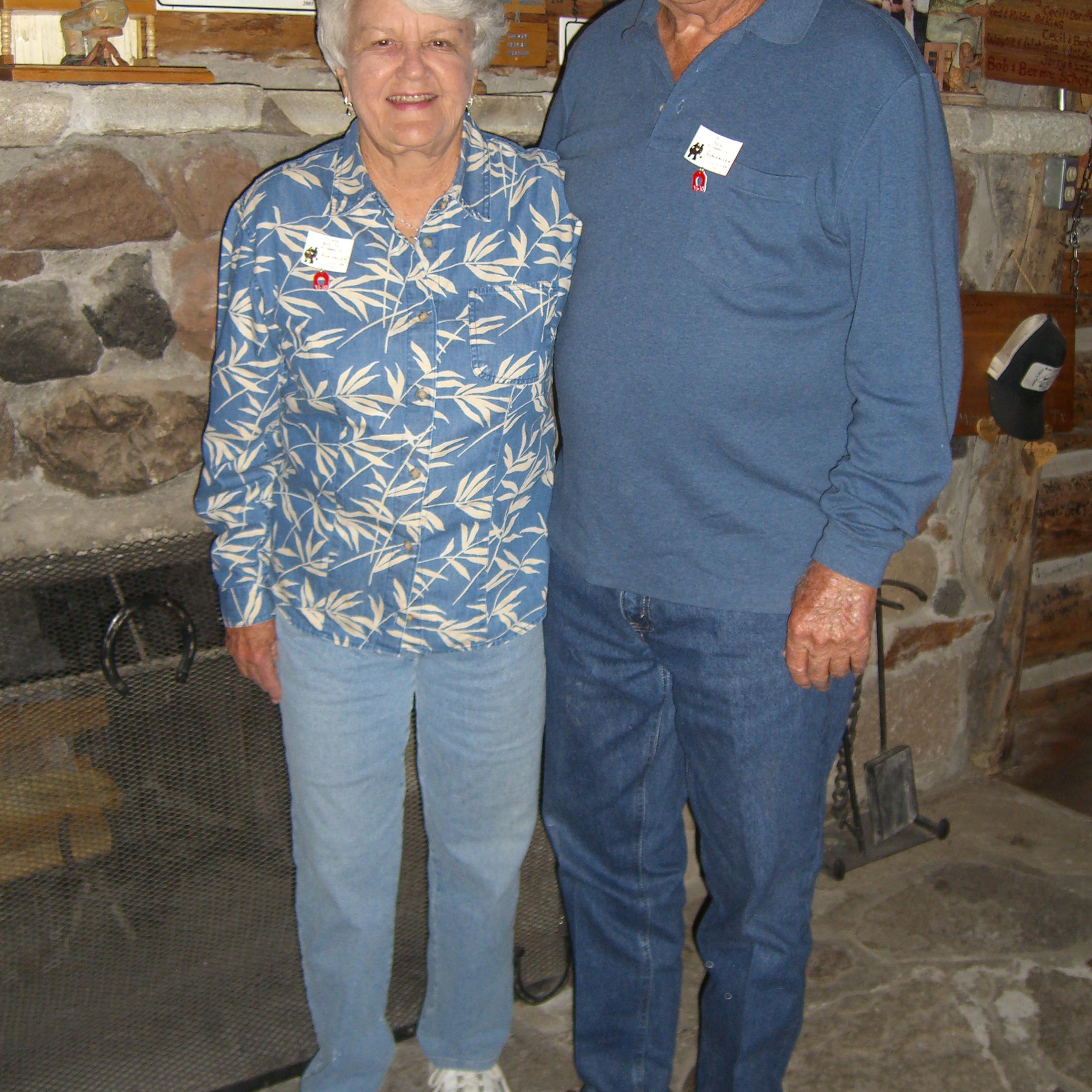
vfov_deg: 37.5
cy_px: 456
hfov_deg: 37.6
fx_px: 1606
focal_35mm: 45
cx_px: 548
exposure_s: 1/60
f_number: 2.8
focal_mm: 7.9
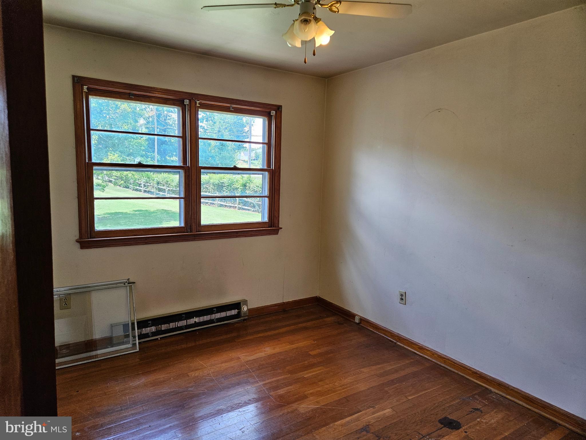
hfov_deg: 73.9
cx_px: 293
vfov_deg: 58.9
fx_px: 389
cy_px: 220
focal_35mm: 23
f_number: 1.8
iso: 80
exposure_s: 1/120
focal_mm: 5.4
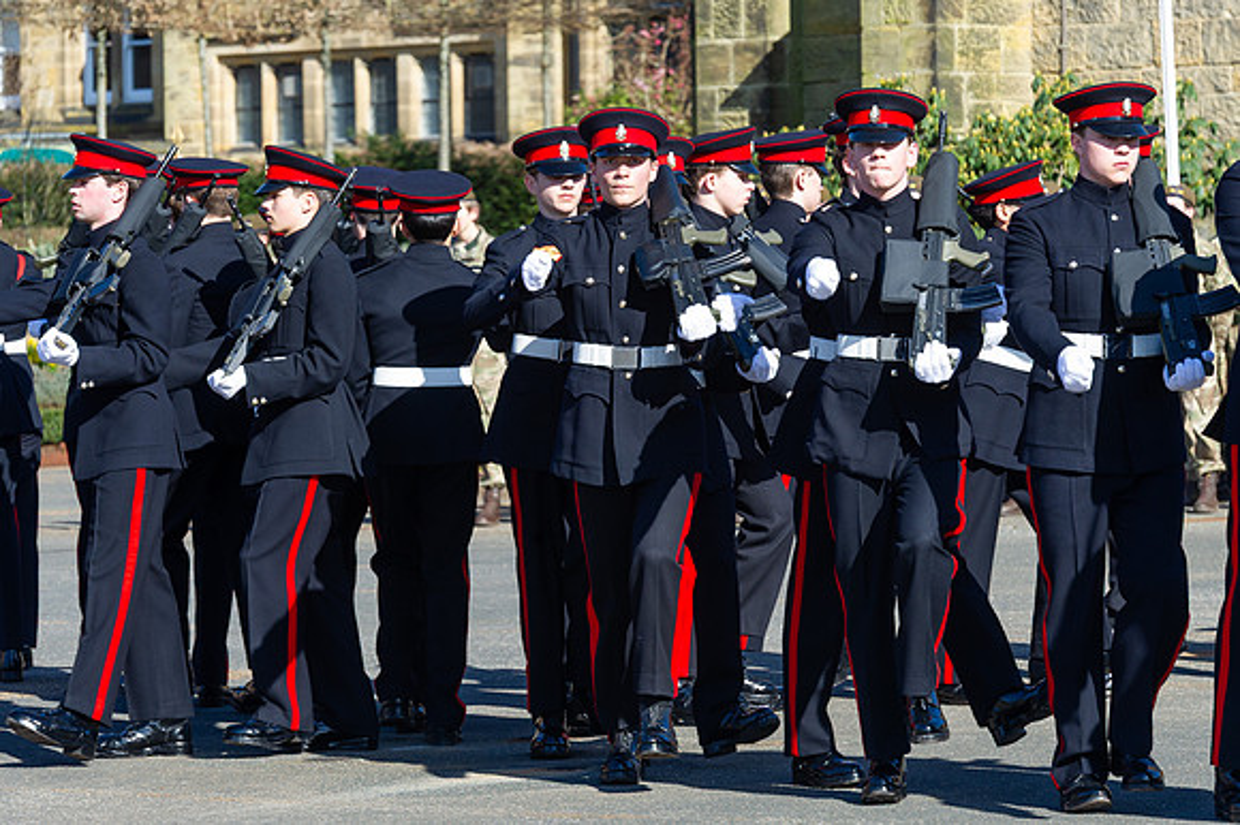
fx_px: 6971
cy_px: 347
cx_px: 650
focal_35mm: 203
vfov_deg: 6.8
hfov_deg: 10.2
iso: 400
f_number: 8
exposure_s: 1/400
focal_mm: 170
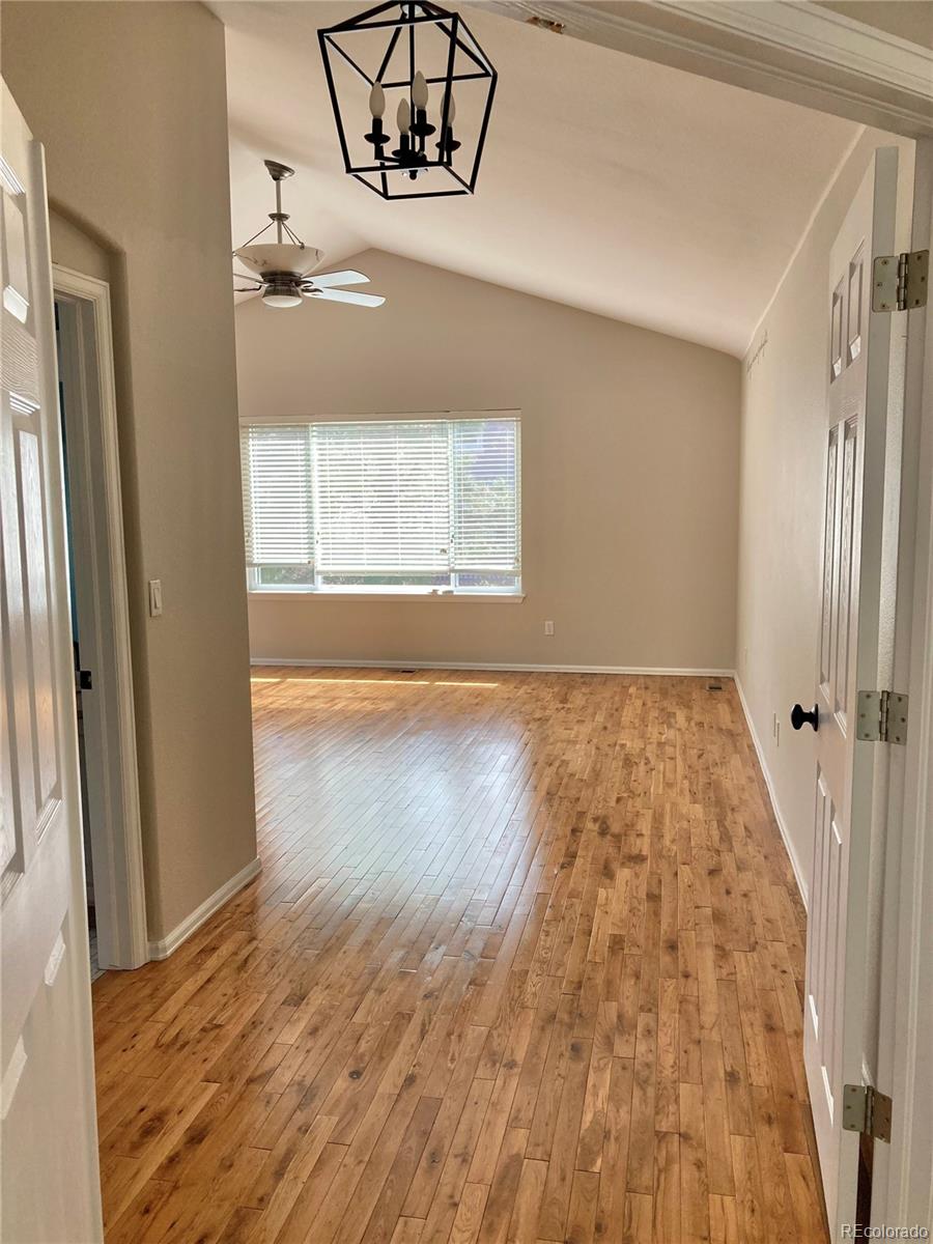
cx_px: 466
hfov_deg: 49.7
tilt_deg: -6.3
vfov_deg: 63.4
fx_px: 1006
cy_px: 622
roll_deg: +0.6
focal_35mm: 28
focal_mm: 3.99
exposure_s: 1/121
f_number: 1.8
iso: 40
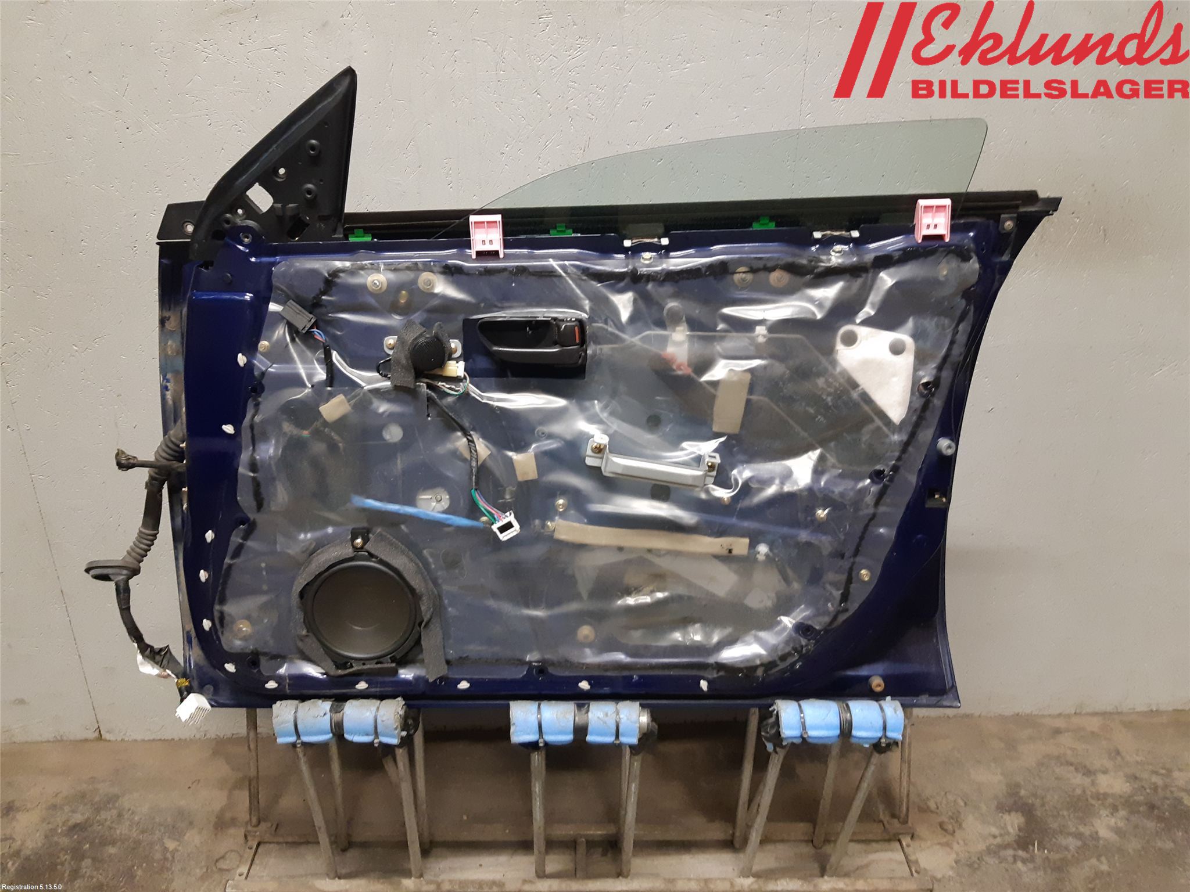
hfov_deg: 67.3
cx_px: 595
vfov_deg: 53.1
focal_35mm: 26
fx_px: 894
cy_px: 446
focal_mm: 3.93
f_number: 1.7
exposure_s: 1/50
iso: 250
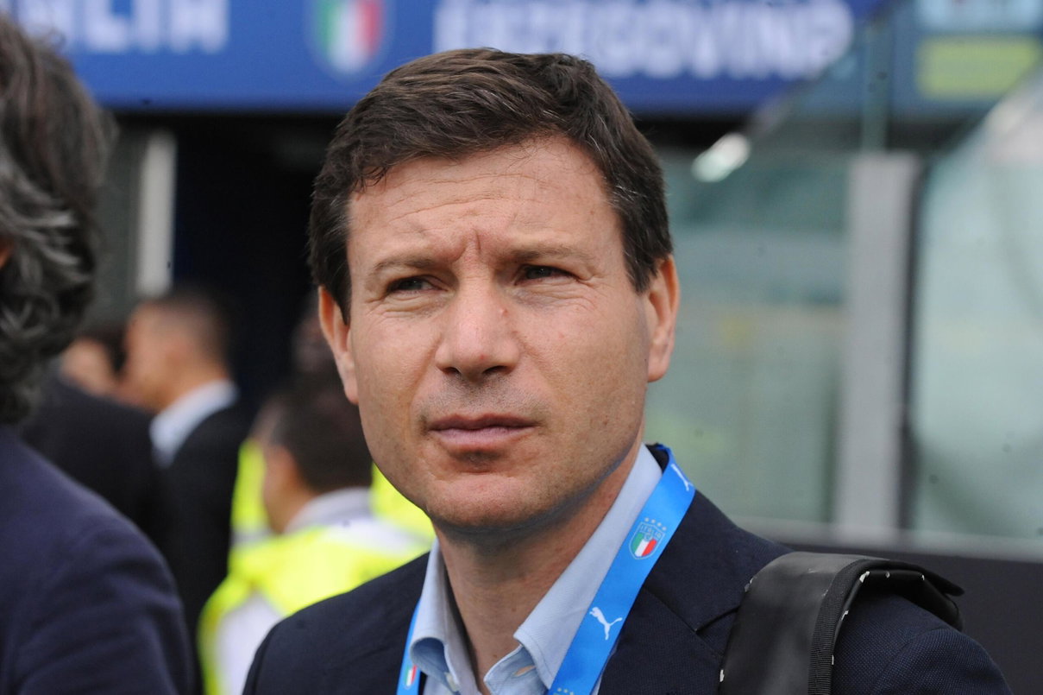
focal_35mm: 102
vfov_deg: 13.4
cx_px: 522
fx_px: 2954
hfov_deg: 20.0
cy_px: 348
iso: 2000
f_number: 6.3
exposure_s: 1/1000
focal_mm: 102
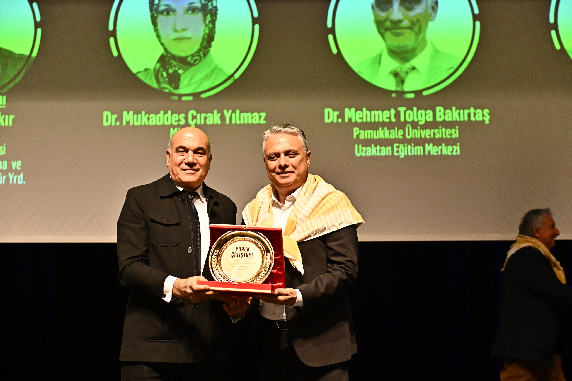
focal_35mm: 70
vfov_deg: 19.5
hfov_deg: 28.8
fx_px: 1112
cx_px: 286
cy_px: 190
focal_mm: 70
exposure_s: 1/400
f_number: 3.5
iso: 5000
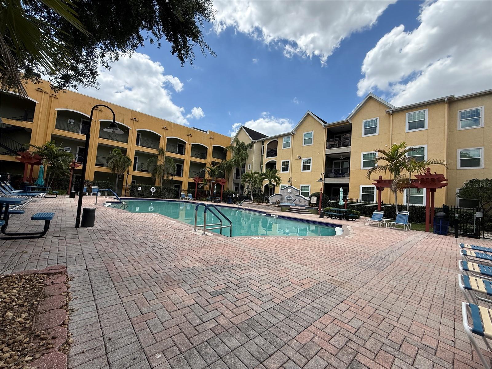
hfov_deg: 102.1
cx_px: 246
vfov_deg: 85.7
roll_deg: -2.7
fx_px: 199
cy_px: 184
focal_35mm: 14
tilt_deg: +4.6
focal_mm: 2.22
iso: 80
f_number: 2.2
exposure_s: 1/1795
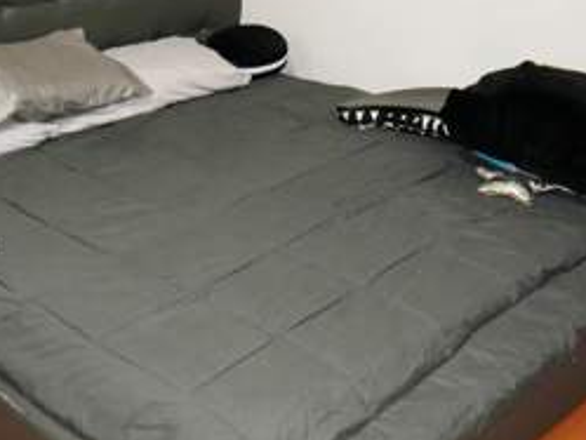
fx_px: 915
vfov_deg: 27.0
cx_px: 214
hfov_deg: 35.3
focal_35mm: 54
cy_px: 245
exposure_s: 1/125
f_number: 3.5
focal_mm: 14
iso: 3200
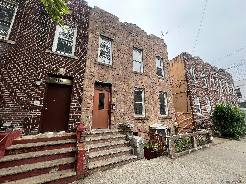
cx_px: 123
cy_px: 92
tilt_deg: +13.0
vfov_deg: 89.9
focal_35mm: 13
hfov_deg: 106.2
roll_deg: +0.1
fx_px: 92
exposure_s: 1/99
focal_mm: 1.57
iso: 32
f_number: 1.8
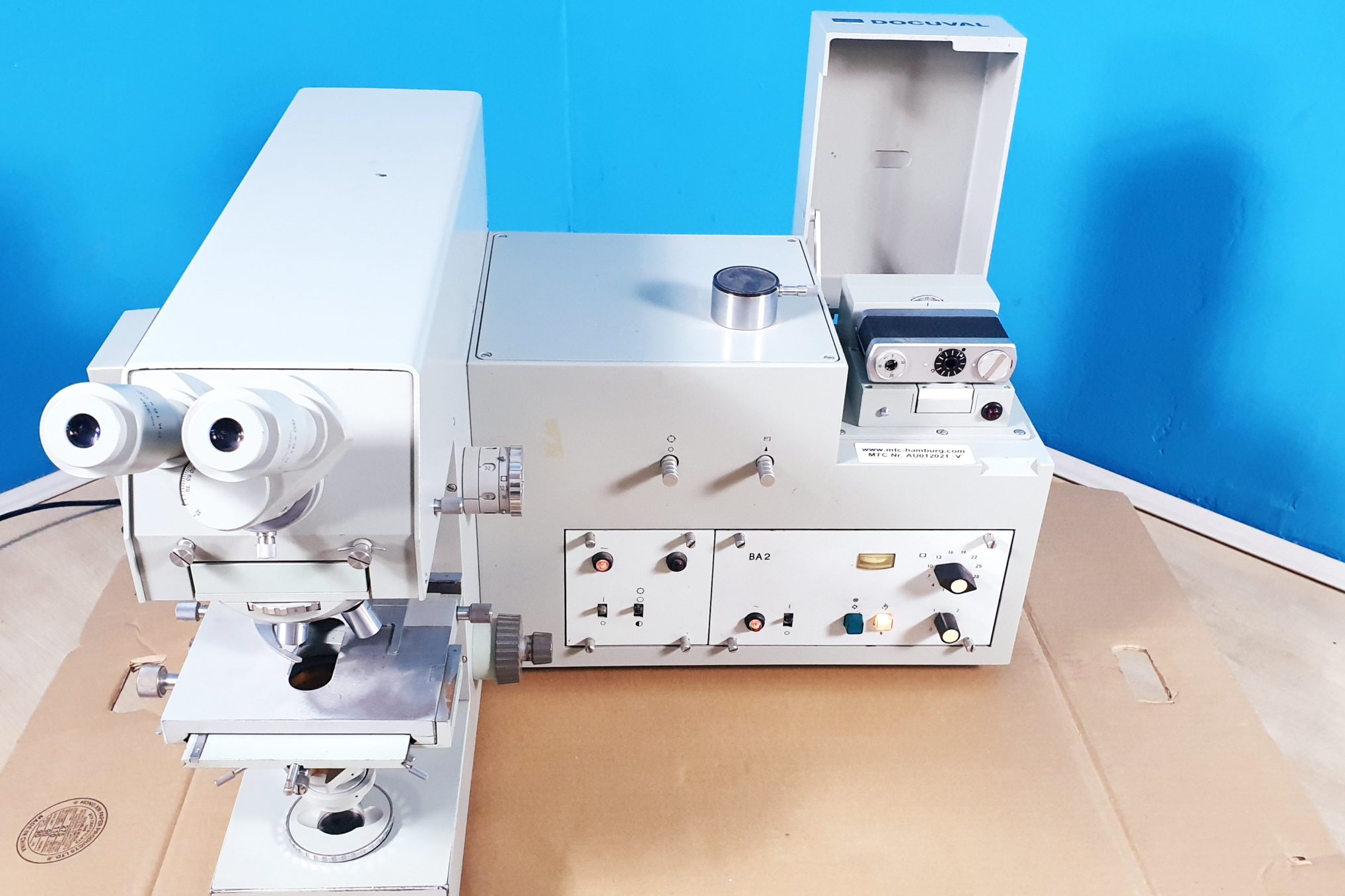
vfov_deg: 38.9
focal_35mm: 34
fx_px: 1270
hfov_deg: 55.8
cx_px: 682
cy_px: 475
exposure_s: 1/50
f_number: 2.4
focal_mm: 4.3
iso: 320
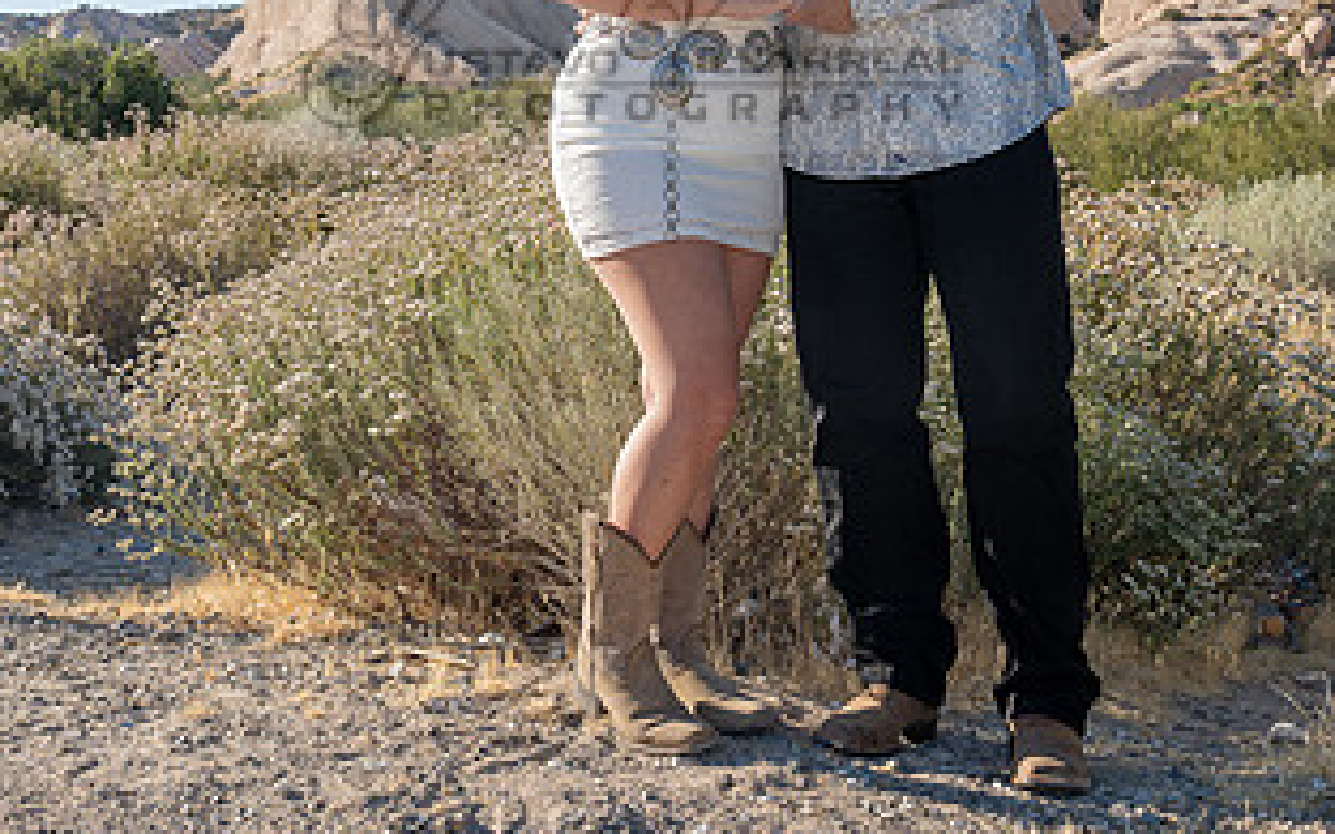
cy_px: 49
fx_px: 2001
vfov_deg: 22.8
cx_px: 638
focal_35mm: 55
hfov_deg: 36.9
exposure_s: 1/200
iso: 200
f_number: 9
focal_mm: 29
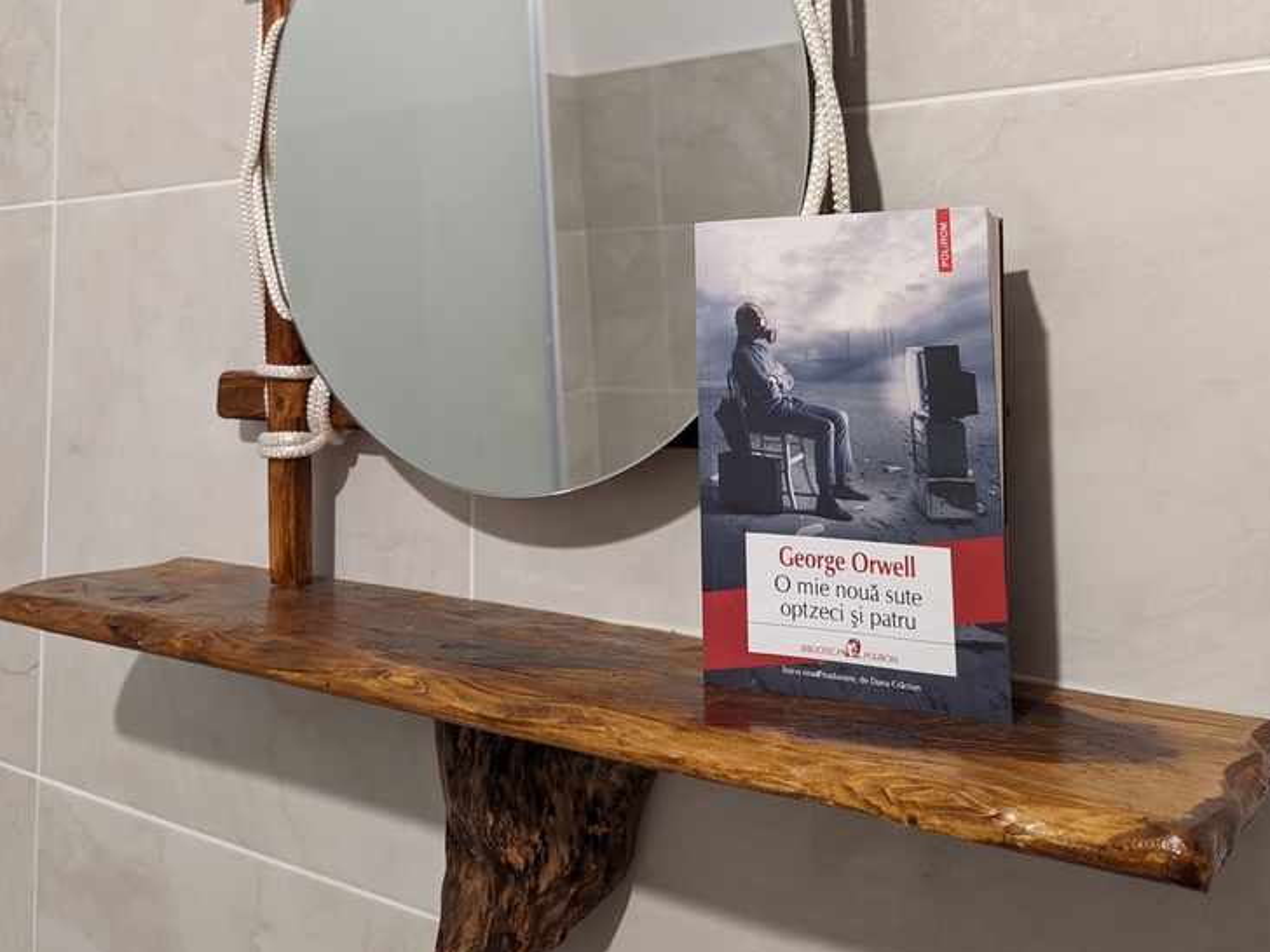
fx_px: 1211
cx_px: 627
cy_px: 228
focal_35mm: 33
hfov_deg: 55.4
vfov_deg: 41.6
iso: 125
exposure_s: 1/23.8
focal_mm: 6.81
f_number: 1.85
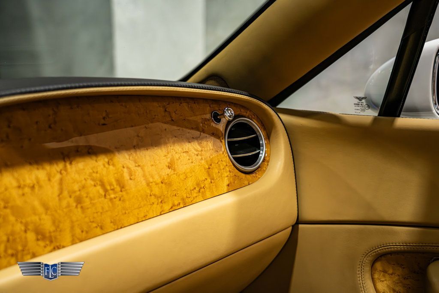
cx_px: 220
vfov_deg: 29.3
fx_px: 561
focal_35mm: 46
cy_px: 146
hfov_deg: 42.7
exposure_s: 1/100
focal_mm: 46
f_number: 4
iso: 1250
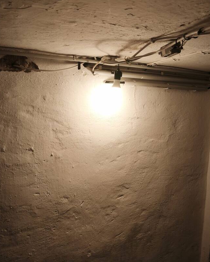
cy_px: 128
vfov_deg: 68.1
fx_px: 194
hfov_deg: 56.8
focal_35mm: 25
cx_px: 106
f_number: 1.62
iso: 50
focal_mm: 6.45
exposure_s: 1/103
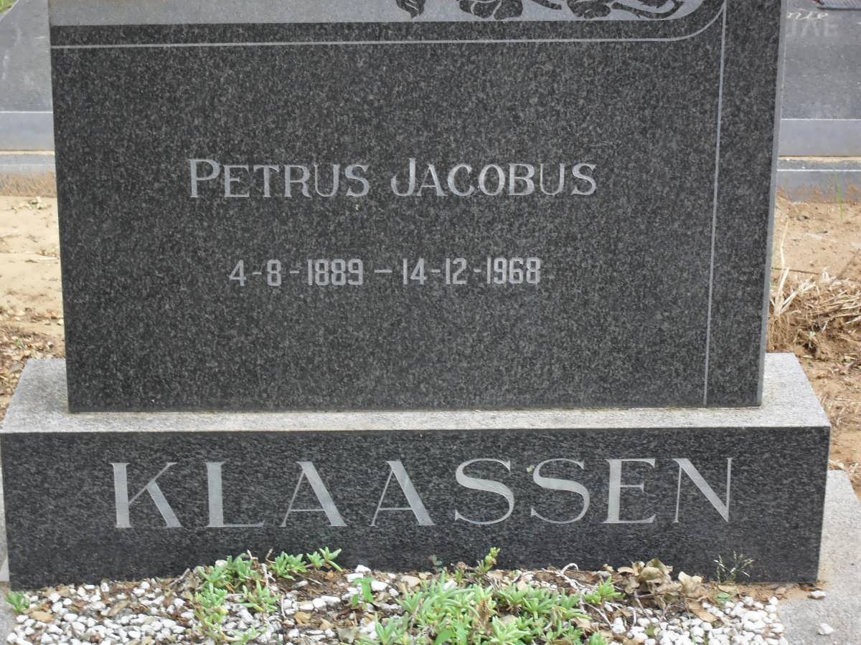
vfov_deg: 16.6
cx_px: 430
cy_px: 322
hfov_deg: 22.0
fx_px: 2214
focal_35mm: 89
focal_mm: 15.7
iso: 100
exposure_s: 1/60
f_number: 5.5
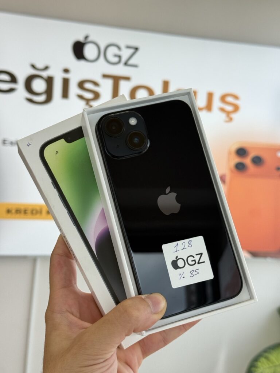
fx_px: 518
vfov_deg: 39.7
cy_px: 186
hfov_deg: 30.3
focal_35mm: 48
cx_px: 140
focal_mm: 6.76
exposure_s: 1/706
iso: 80
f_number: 1.78
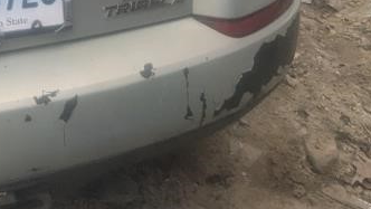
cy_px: -149
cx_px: -55
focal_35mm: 67
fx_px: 659
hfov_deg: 28.1
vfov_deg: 15.8
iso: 50
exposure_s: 1/312
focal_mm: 2.35
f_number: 2.2
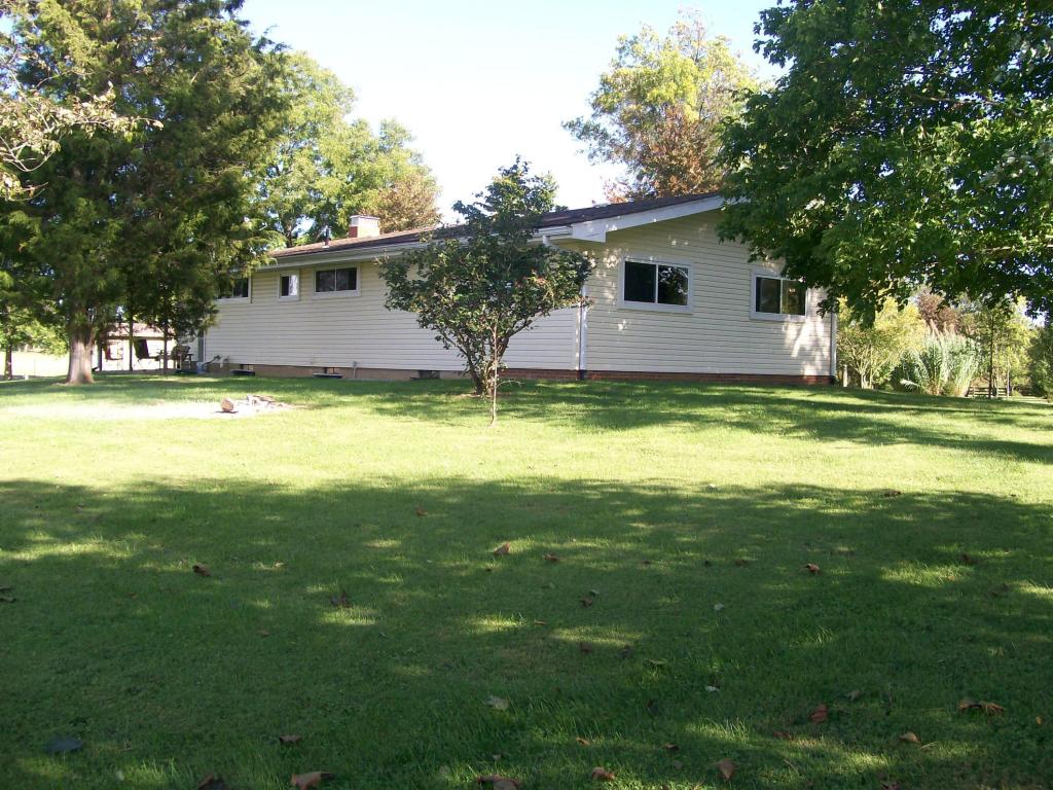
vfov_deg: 39.7
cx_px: 526
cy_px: 395
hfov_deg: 51.4
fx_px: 1095
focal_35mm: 36
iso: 80
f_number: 2.7
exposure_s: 1/331
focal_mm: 6
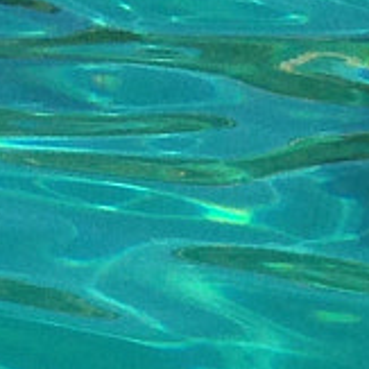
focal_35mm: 286
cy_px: 1277
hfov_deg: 6.0
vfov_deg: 5.6
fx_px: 3449
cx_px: -272
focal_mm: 4.13
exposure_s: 1/1938
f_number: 2.4
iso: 50
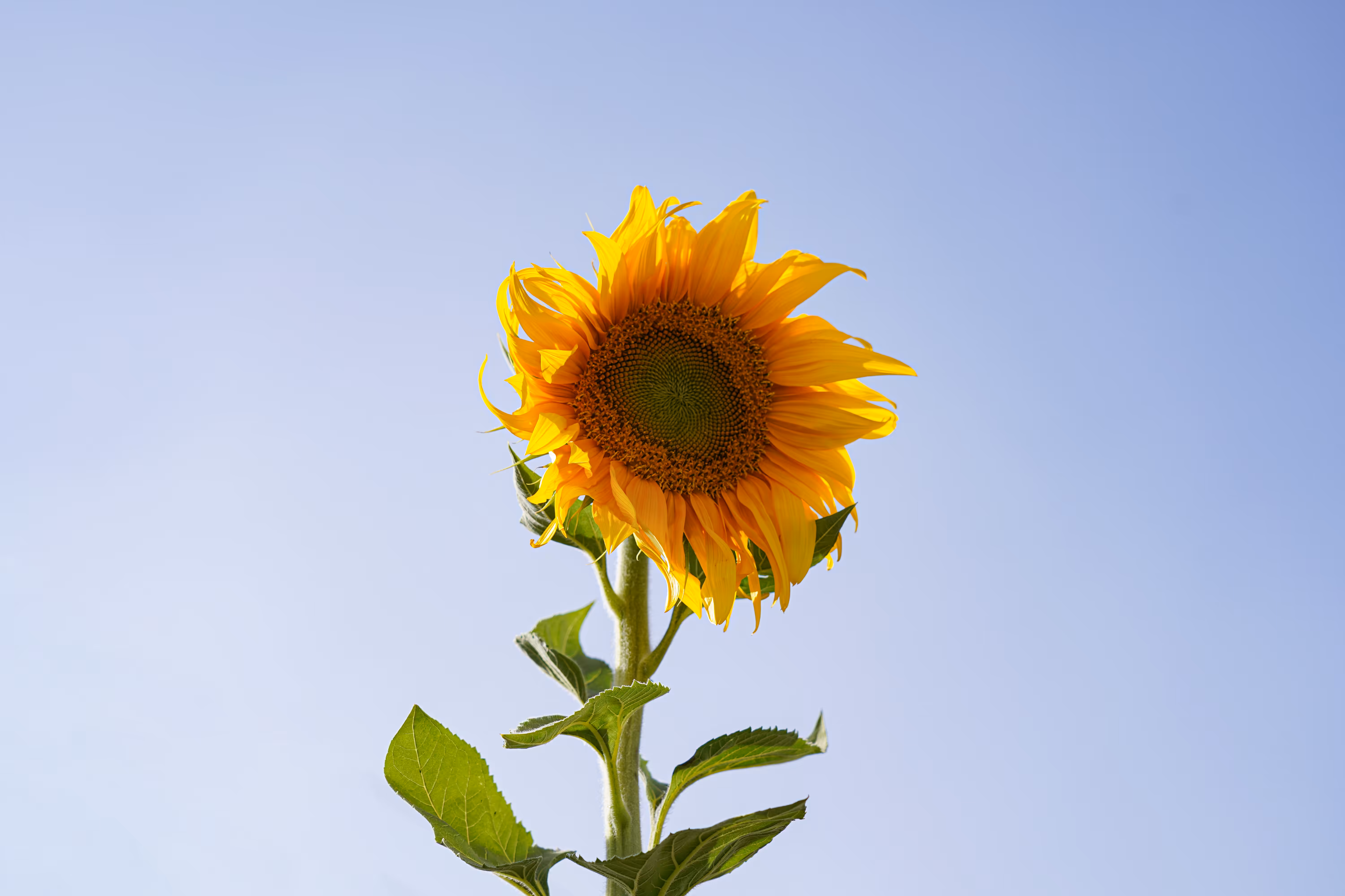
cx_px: 672
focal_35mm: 52
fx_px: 1943
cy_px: 448
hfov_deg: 38.2
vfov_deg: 26.0
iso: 100
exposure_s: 1/500
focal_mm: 52
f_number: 5
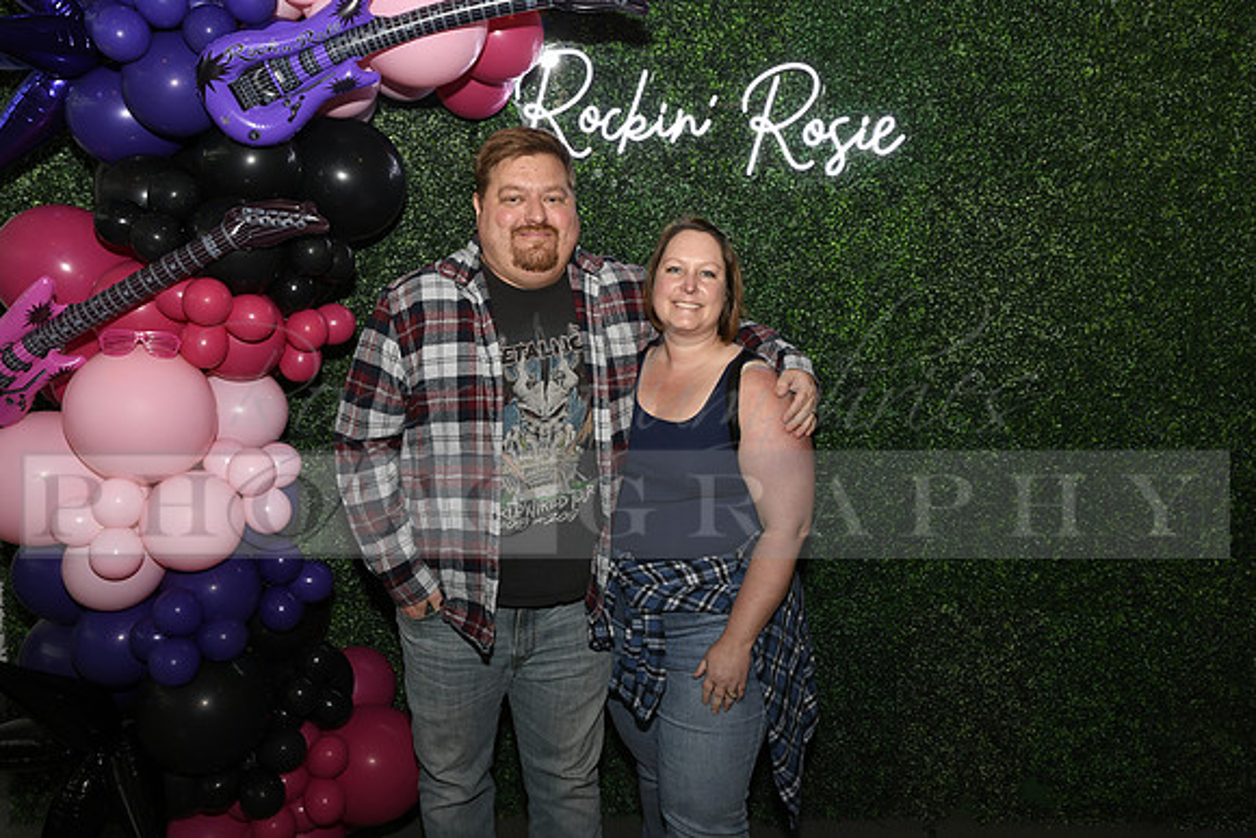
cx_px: 628
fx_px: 1012
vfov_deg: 45.0
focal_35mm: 29
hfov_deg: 63.6
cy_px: 419
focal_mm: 29
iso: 500
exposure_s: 1/60
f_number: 6.3
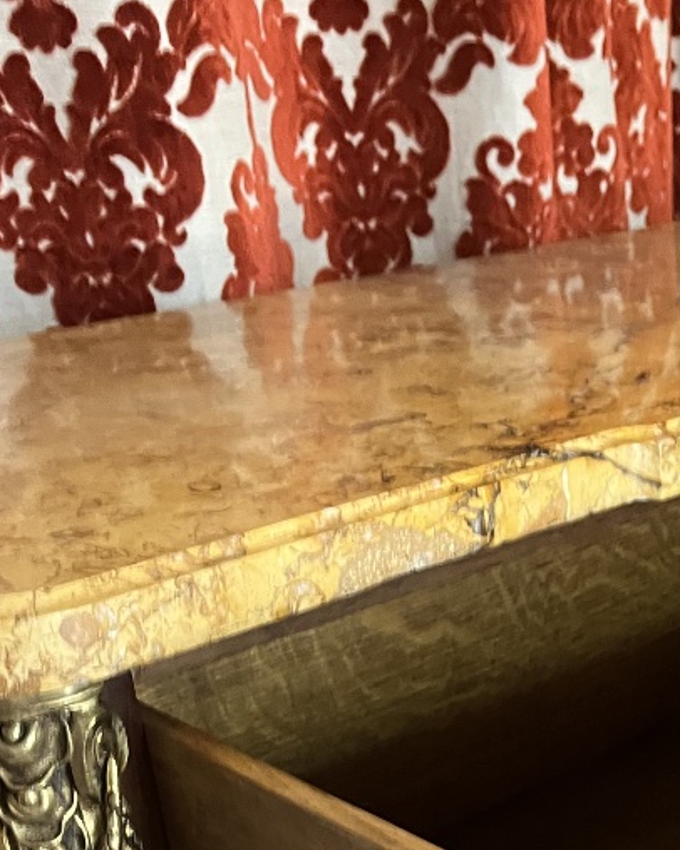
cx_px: 626
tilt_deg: -25.8
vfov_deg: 29.3
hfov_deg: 24.6
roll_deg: +4.8
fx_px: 1510
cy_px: 863
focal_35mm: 60
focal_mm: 5.1
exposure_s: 1/33
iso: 500
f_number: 1.6
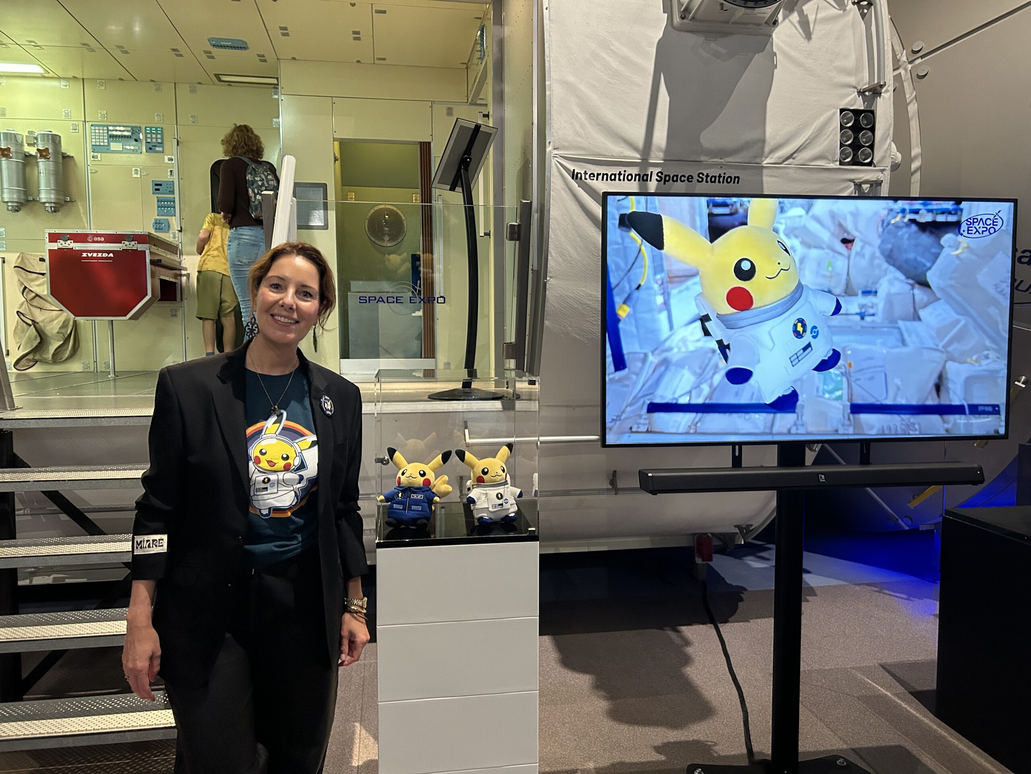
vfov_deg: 53.1
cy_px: 387
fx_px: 774
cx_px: 516
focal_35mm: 26
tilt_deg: -5.4
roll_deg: +0.3
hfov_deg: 67.3
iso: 320
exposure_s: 1/50
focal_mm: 5.7
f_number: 1.5
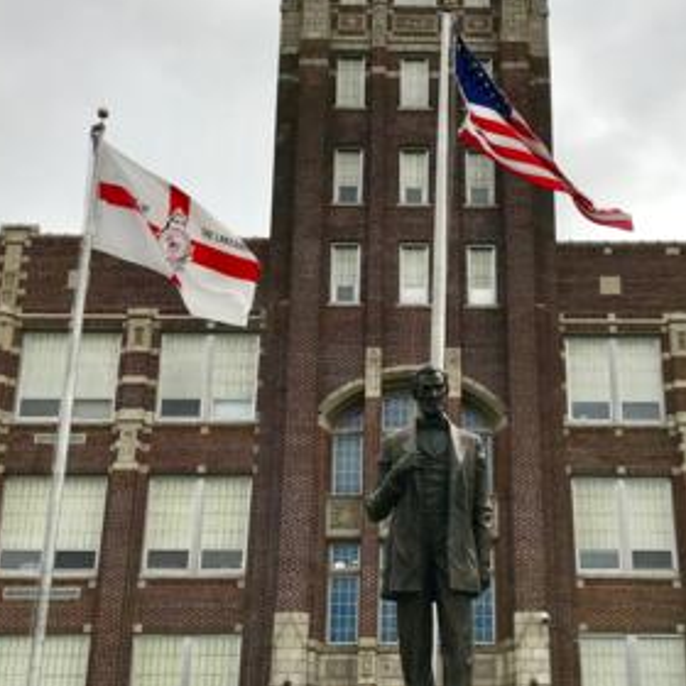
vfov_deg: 32.1
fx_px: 1188
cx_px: 439
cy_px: 402
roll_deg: -1.3
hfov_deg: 32.0
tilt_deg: +20.9
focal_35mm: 53
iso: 20
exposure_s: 1/4000
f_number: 1.8
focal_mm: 3.99
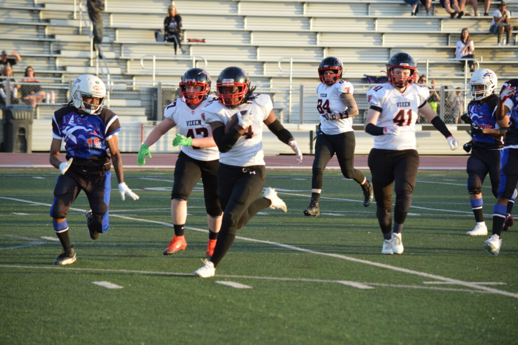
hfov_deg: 8.9
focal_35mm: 232
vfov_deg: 5.9
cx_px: 259
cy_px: 172
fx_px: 3343
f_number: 5
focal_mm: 155
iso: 640
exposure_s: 1/500
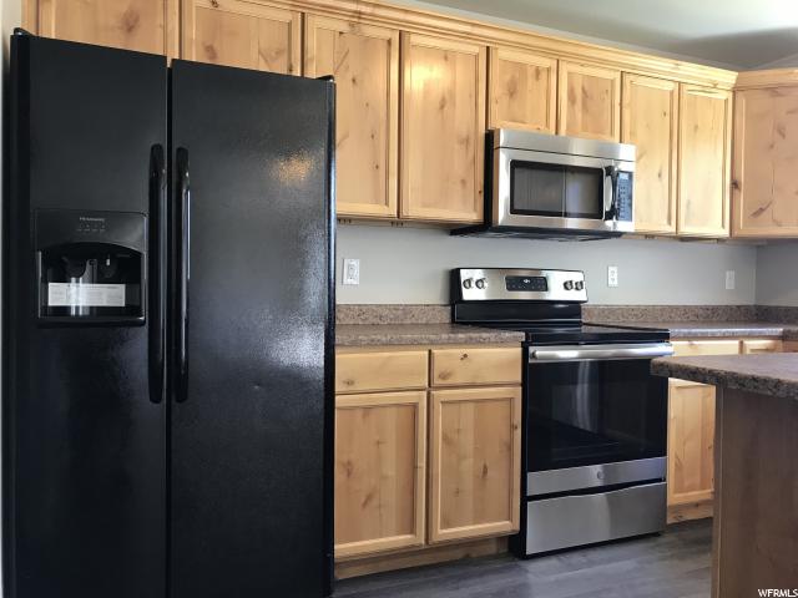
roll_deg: -1.9
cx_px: 399
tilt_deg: -2.5
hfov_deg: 63.4
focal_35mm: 28
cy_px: 299
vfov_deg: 49.7
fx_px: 645
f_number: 1.8
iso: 32
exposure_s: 1/24
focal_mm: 3.99
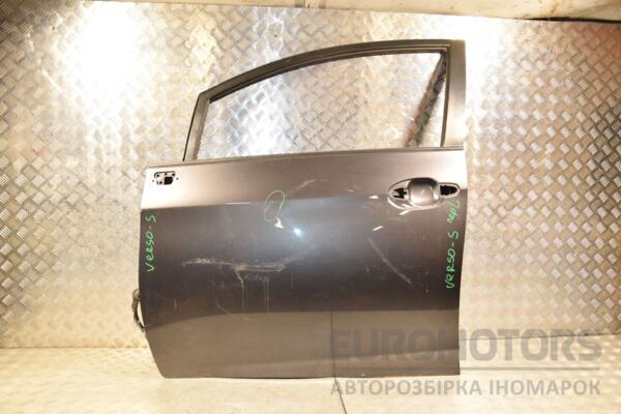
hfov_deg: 59.5
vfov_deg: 41.7
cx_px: 310
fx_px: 543
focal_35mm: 32
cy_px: 207
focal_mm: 21
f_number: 5
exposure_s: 1/160
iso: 800
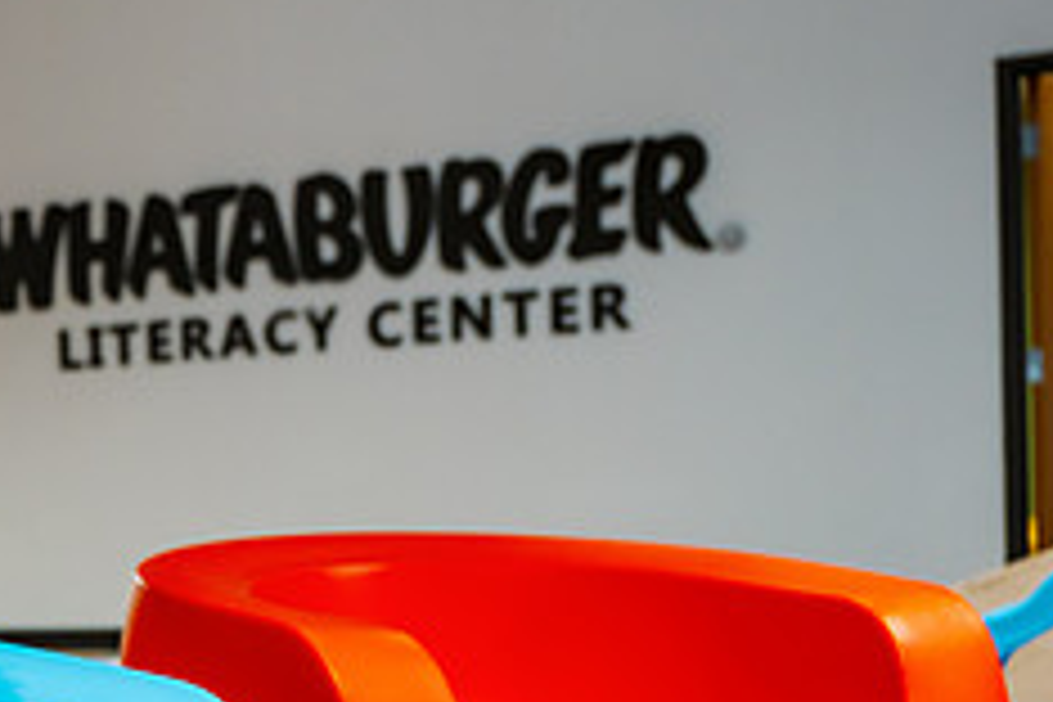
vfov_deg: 16.3
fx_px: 2428
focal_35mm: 83
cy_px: 587
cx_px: -234
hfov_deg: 22.4
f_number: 3.5
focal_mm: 33.5
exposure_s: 1/200
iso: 1000
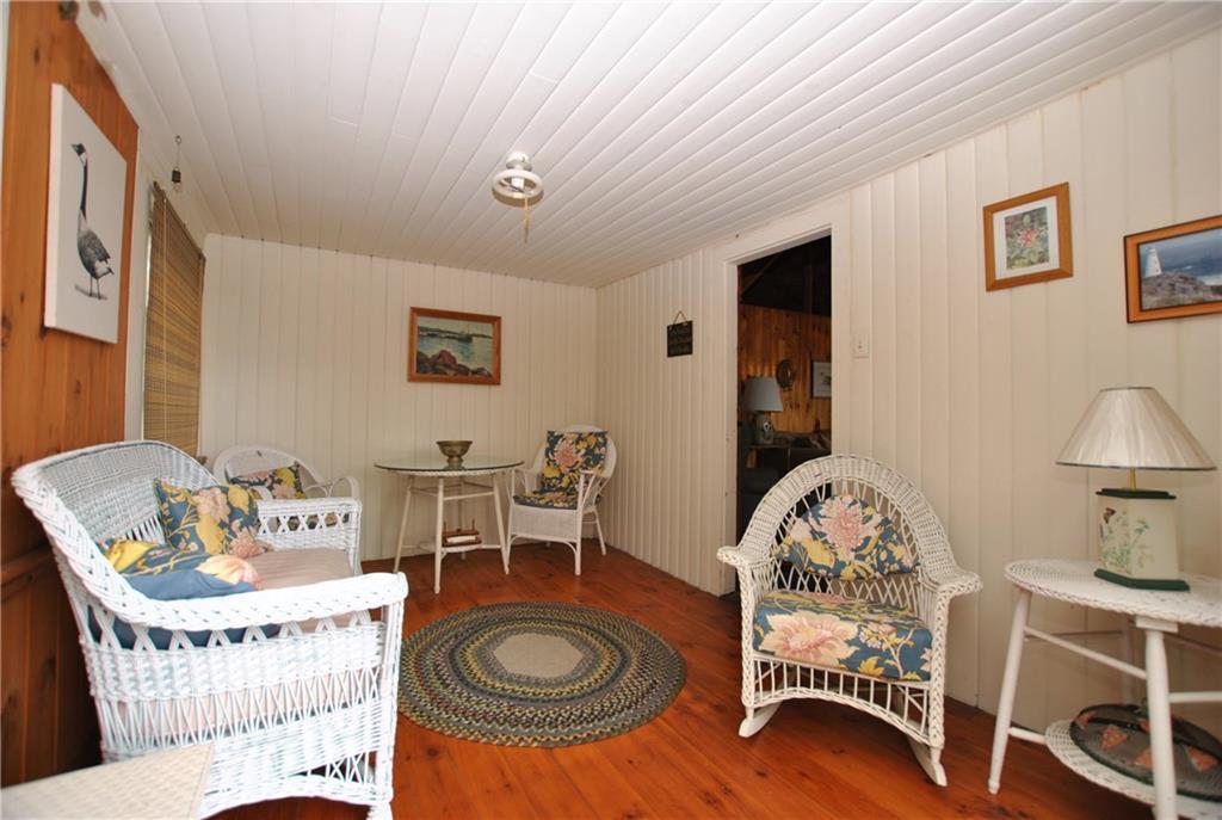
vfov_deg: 77.6
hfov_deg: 100.3
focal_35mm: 15
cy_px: 410
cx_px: 611
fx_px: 510
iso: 200
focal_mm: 10
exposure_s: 1/60
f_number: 4
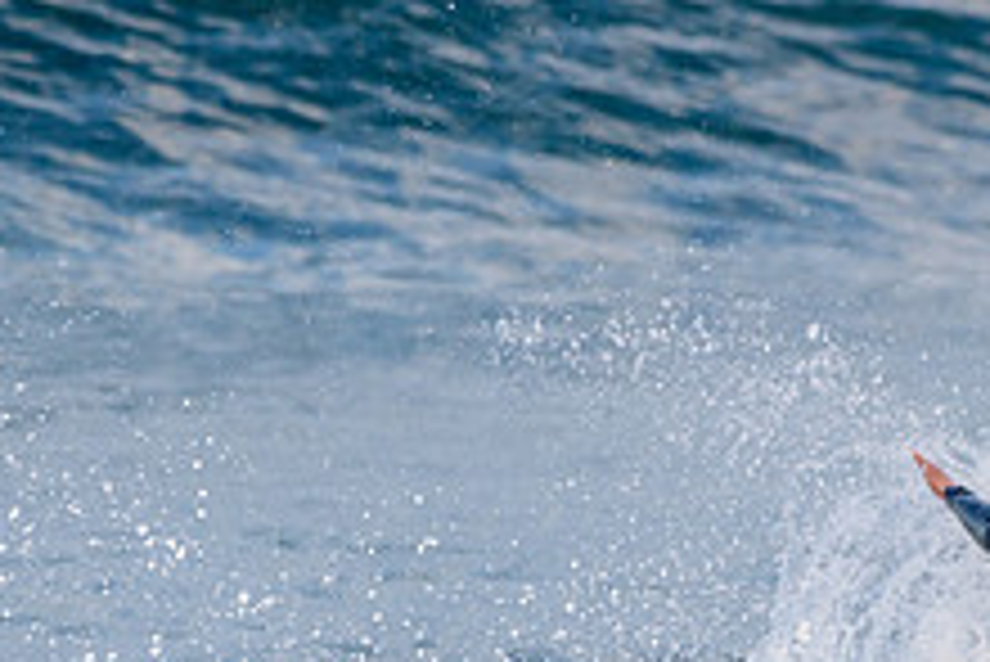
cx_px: 1048
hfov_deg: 1.3
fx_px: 44358
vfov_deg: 0.9
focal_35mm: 1612
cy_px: 835
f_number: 5.6
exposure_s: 1/1250
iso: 360
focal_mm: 500
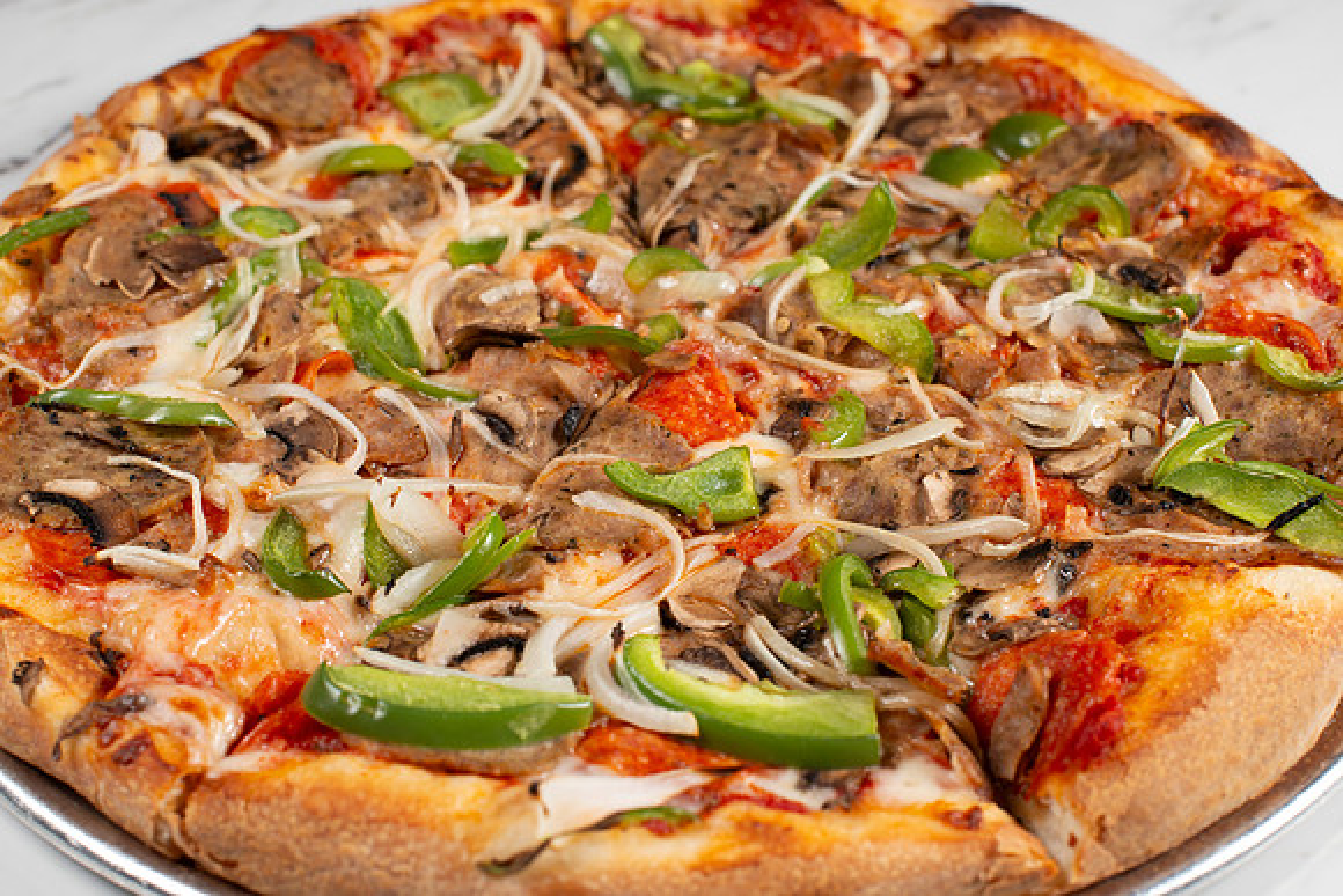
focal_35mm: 51
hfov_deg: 38.7
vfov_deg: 26.4
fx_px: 1912
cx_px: 672
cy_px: 448
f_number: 7.1
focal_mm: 50
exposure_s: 1/200
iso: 200
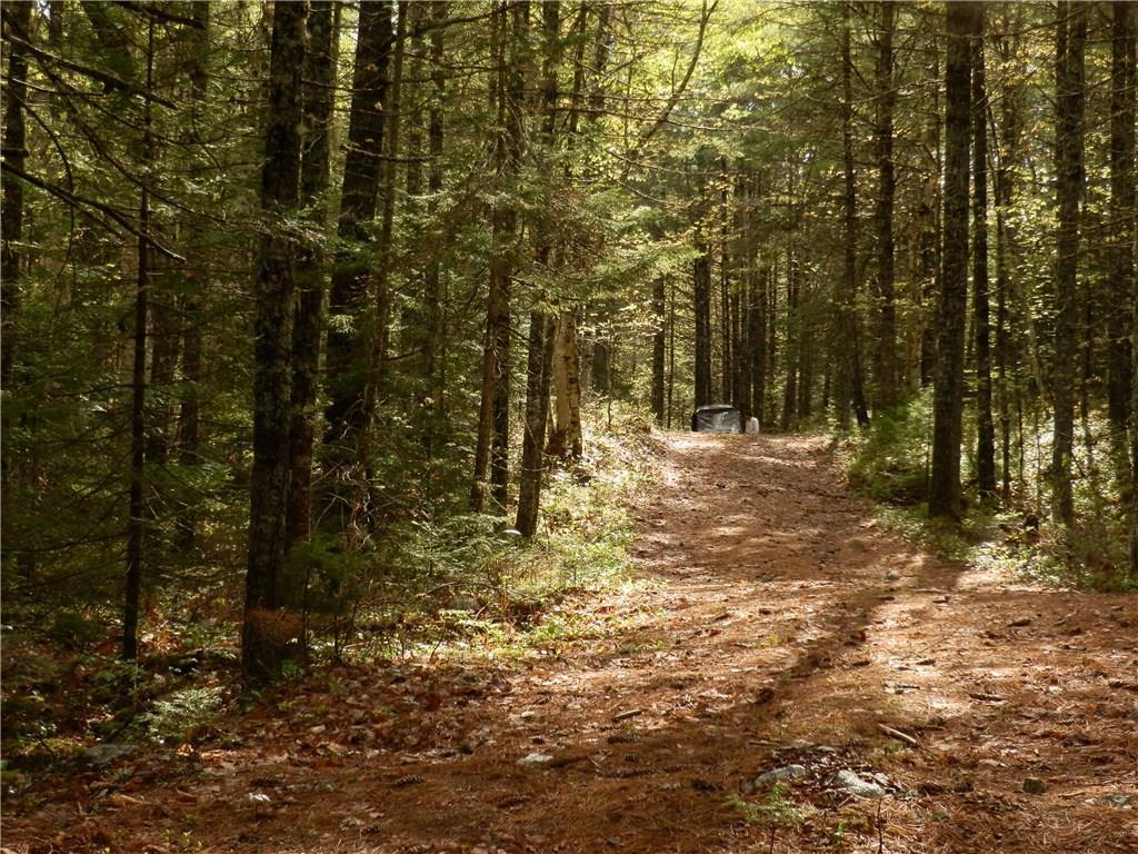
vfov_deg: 25.2
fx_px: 1907
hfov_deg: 33.2
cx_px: 569
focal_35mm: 58
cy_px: 427
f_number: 3.9
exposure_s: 1/100
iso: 80
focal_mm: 10.41
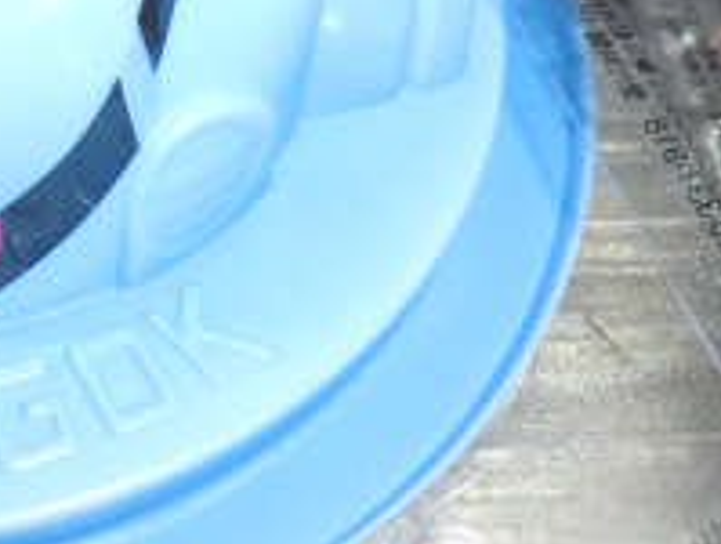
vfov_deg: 19.2
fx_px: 1607
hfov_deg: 24.3
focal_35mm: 77
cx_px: 29
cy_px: 199
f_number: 3.2
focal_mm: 4.3
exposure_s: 1/60
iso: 200
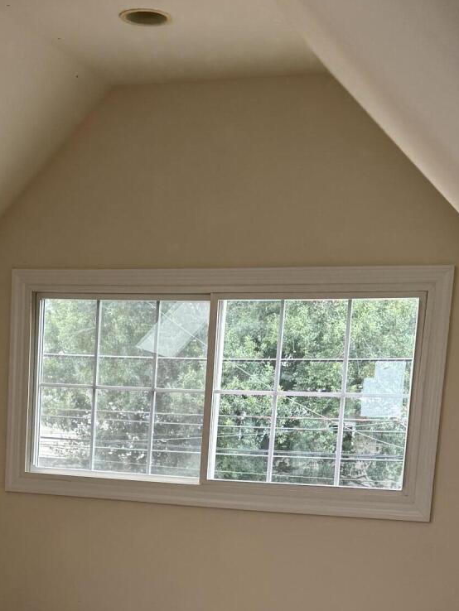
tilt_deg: -8.2
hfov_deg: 22.3
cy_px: 594
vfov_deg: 28.2
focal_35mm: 65
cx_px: 103
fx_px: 1149
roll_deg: -2.5
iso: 80
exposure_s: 1/282
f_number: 1.78
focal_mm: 6.76
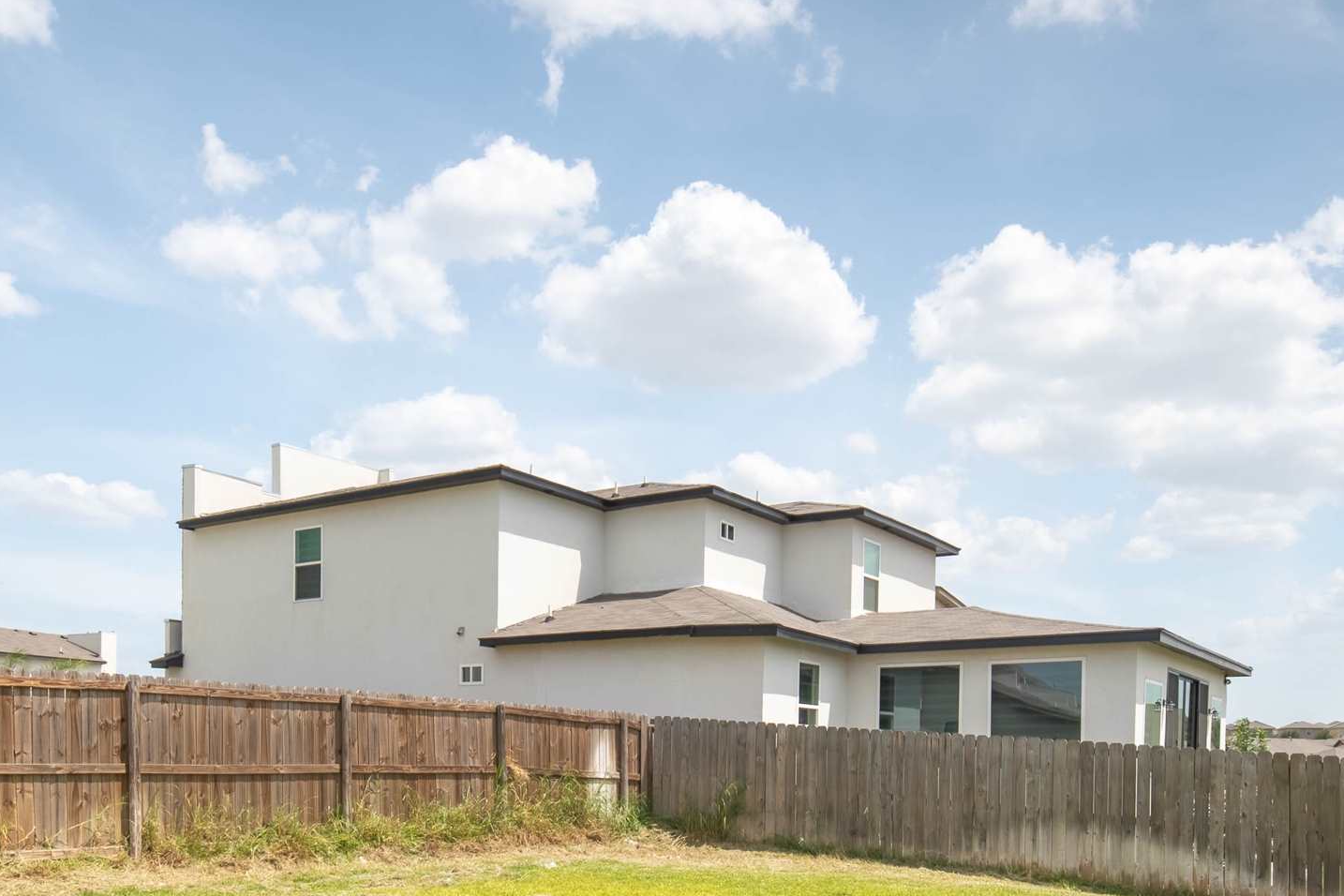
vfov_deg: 40.8
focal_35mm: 30
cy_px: 776
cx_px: 611
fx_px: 1120
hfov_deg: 61.8
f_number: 11
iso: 100
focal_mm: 14
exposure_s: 1/640
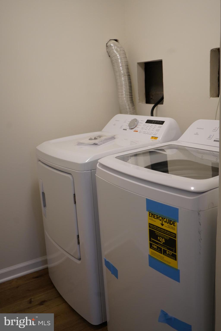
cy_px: 166
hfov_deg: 35.9
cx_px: 110
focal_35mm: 37
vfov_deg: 51.9
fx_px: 341
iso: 1000
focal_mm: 37
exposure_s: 1/160
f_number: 4
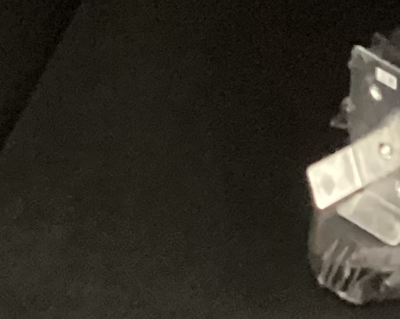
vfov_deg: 7.6
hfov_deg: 9.3
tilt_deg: -27.4
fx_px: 2284
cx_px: 831
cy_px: -360
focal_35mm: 193
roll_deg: +1.4
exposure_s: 1/15
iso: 800
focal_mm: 3.3
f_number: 2.4
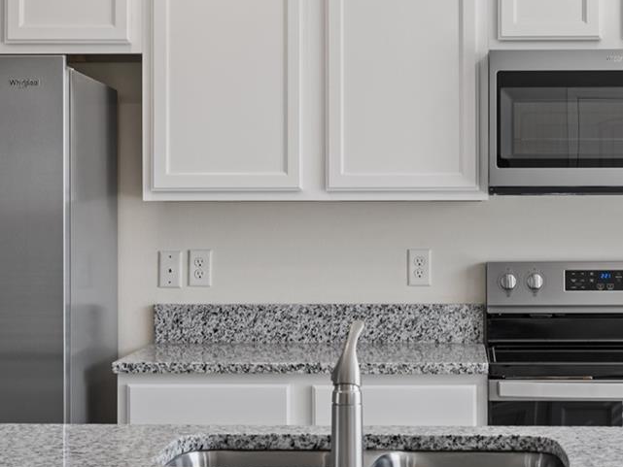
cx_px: 412
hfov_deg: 23.2
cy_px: 174
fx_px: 1512
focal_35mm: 84
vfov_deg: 17.5
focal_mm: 35
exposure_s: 1/25
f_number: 7.1
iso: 320
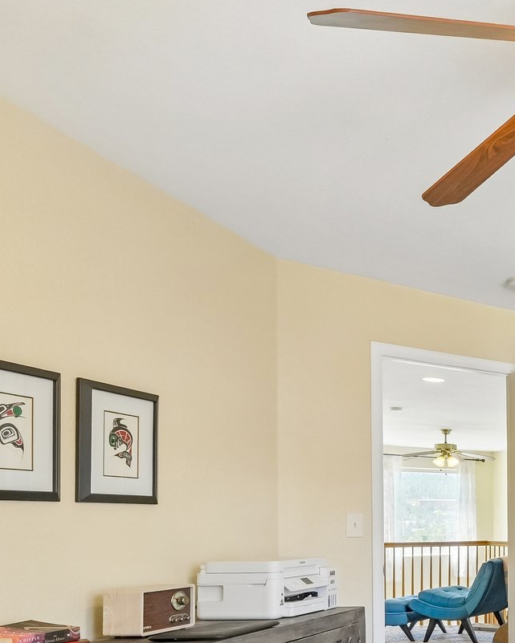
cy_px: 517
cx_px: 744
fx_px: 686
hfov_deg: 28.9
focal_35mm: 36
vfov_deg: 47.5
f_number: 8
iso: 800
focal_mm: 10
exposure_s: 1/25
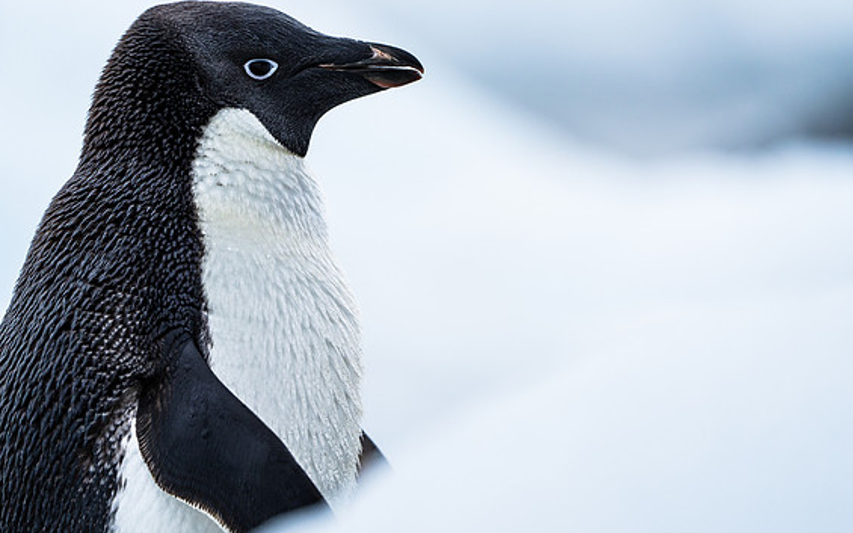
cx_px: 426
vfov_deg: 2.1
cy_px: 285
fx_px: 14598
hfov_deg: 3.3
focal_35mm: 628
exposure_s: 1/2000
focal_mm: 600
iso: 640
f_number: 6.3
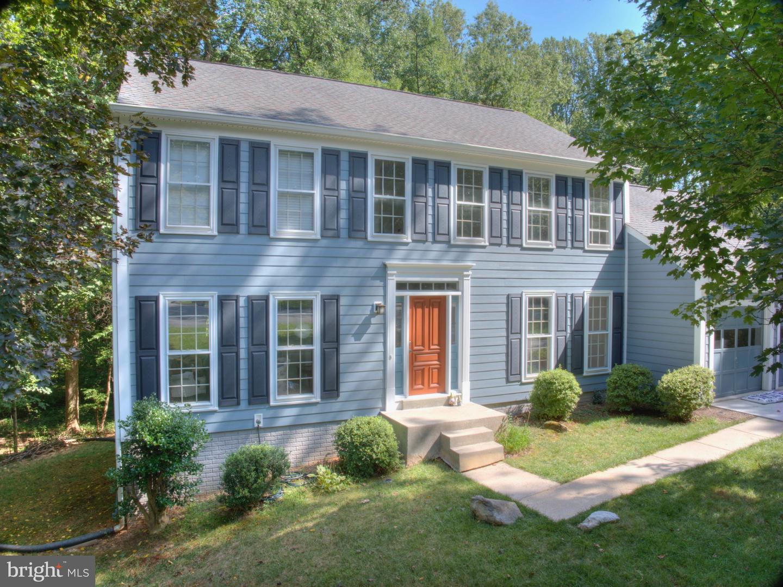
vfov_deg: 56.8
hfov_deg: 71.6
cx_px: 392
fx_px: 543
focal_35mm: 24
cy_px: 294
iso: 100
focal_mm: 12.3
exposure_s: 1/30
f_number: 10
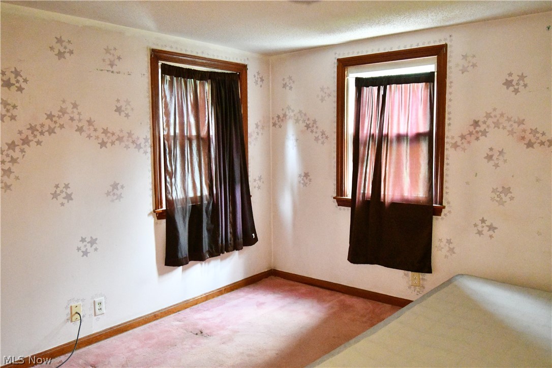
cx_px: 276
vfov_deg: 43.6
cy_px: 184
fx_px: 460
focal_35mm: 30
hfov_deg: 61.9
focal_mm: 20
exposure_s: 1/30
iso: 18000
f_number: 5.6
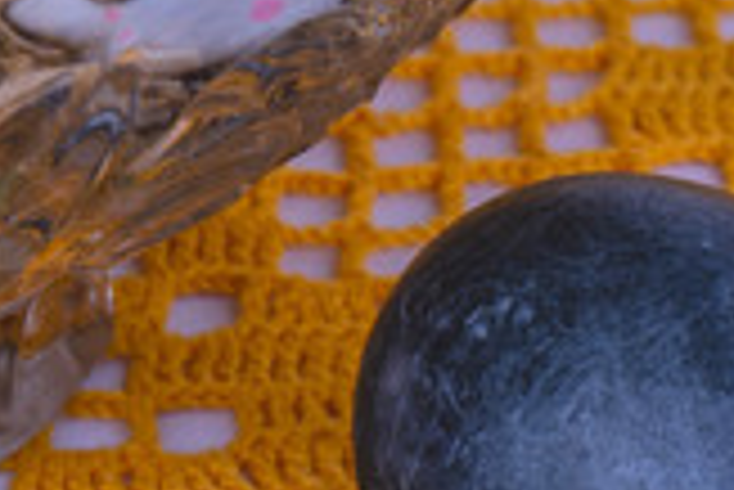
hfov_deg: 7.4
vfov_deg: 5.0
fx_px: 5632
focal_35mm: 276
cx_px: -297
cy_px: -232
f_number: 10
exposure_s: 1/40
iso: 100
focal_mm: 50
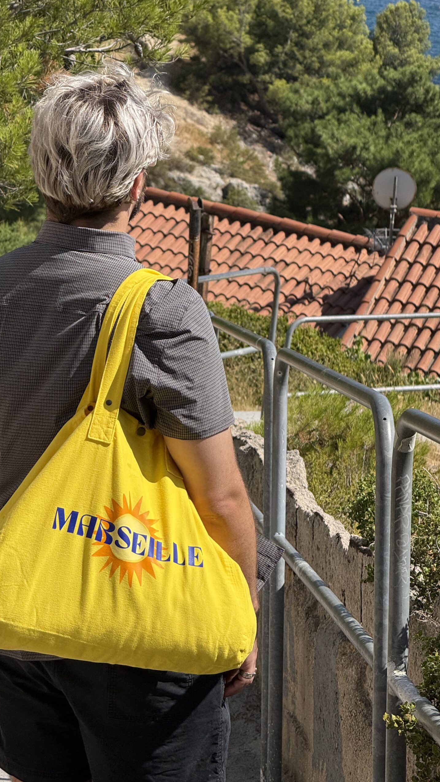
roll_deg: -1.3
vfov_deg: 16.4
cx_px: 167
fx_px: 2717
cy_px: 391
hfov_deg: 9.3
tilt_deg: -18.0
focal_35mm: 131
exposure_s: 1/2212
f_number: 2.8
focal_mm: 15.66
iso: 50
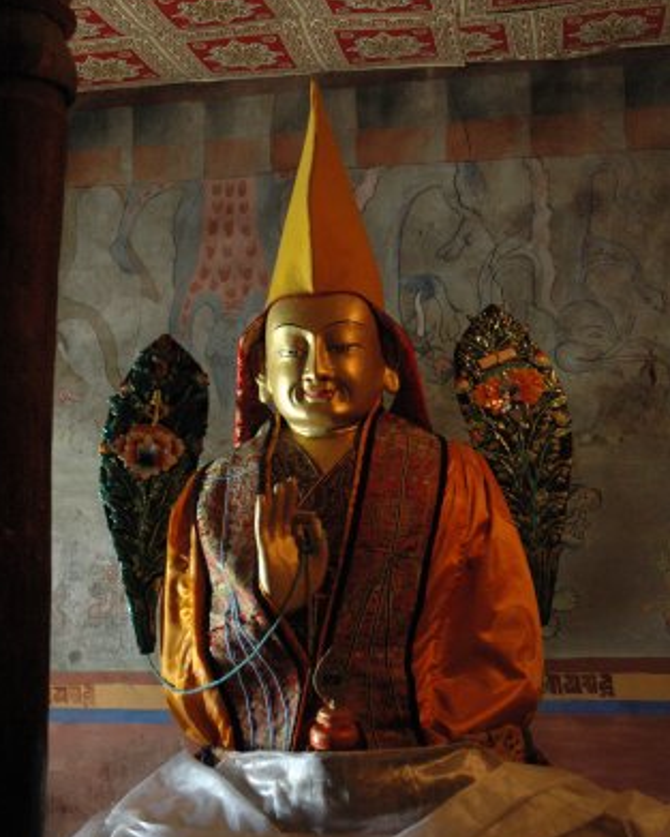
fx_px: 1154
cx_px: 331
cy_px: 385
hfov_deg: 32.4
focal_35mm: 47
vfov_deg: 39.8
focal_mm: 27
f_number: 3.8
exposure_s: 1/13
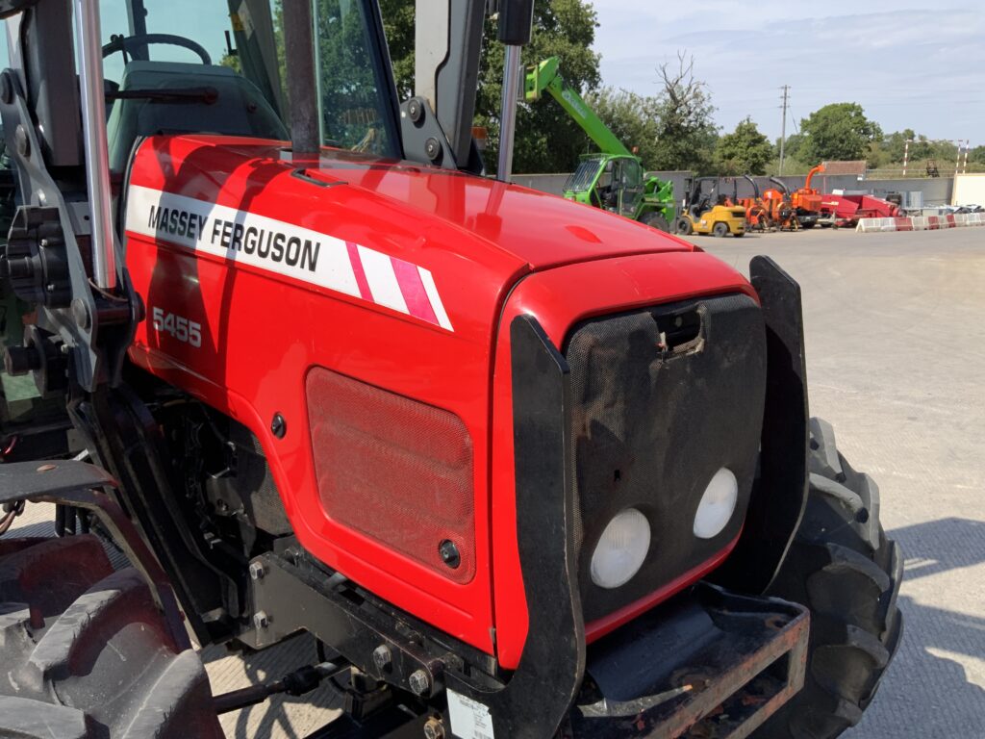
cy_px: 370
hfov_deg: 61.7
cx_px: 492
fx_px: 825
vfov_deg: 48.2
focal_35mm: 29
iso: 16
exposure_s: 1/1015
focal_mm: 3
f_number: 1.8
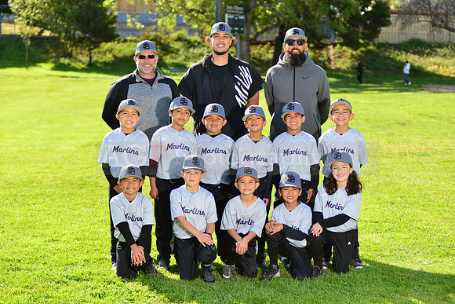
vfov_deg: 17.1
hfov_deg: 25.4
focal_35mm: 80
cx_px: 228
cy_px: 152
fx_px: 1011
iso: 100
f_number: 5
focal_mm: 80
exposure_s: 1/250
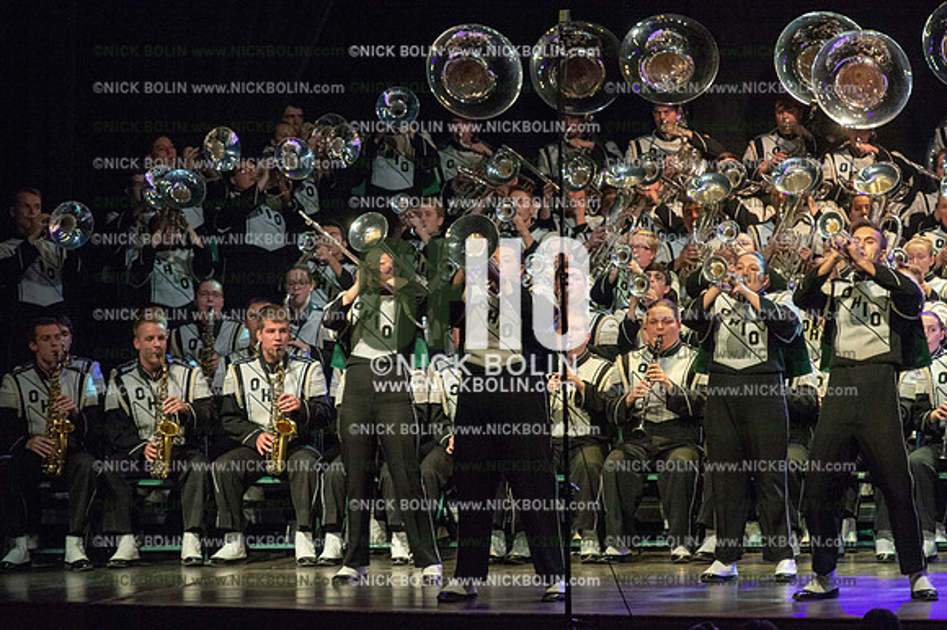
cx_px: 474
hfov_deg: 9.4
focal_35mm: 220
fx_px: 5784
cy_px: 315
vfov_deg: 6.2
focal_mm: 220
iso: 8000
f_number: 5.6
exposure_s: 1/400
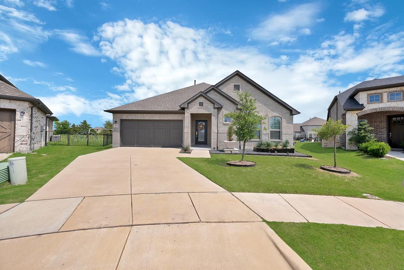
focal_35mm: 12
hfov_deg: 112.6
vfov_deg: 90.1
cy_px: 135
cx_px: 202
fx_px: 135
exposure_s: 1/500
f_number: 9
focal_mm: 12
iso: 640
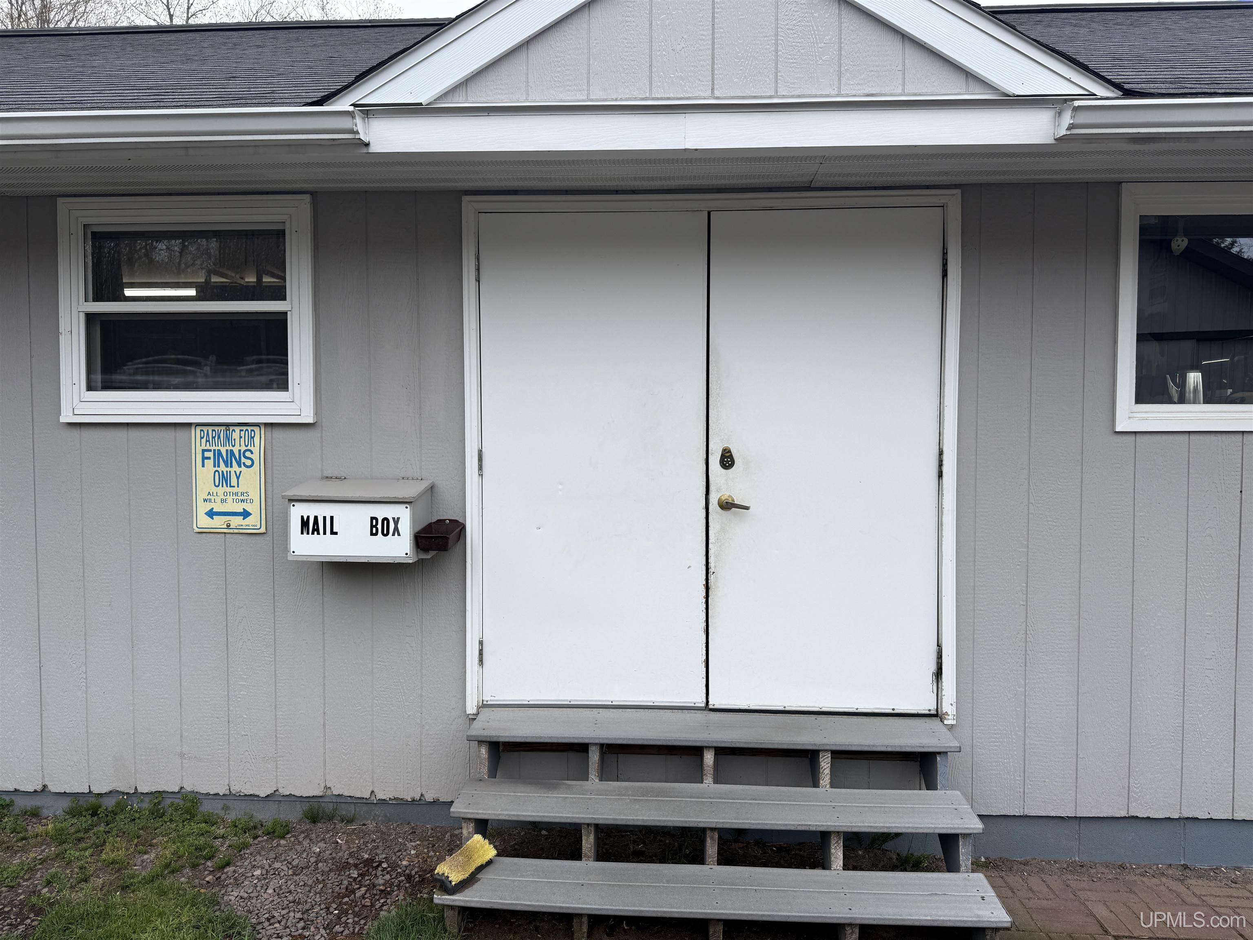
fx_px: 869
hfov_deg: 71.6
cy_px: 470
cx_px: 626
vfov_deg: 56.8
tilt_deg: -0.6
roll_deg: -0.4
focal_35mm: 24
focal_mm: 6.76
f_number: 1.78
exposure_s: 1/1689
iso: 80
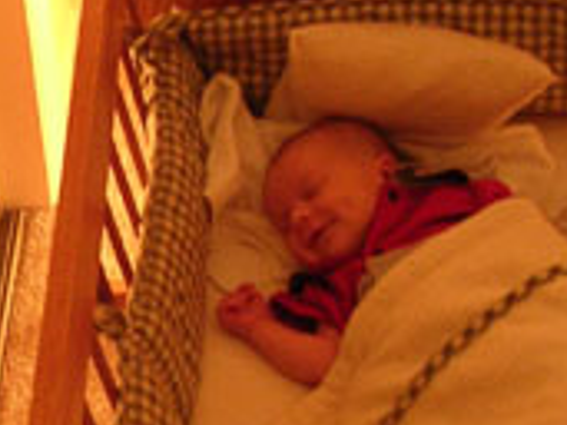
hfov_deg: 20.7
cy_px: 322
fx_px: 1457
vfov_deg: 16.5
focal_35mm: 89
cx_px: -90
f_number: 2.8
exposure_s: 1/2.4
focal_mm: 5.8
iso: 400
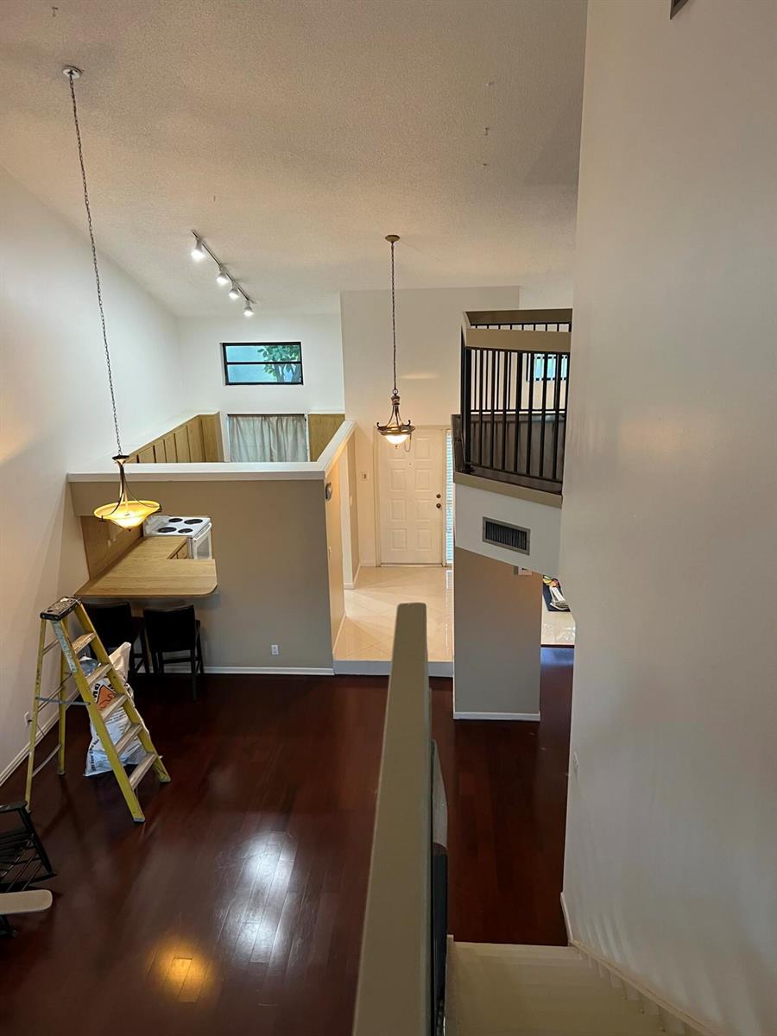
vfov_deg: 67.3
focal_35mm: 26
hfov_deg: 53.1
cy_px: 518
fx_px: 778
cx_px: 388
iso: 250
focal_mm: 5.7
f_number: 1.5
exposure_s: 1/60
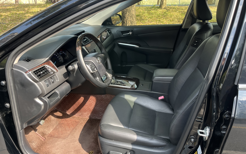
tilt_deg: -22.5
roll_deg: +1.2
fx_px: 188
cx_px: 121
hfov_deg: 66.5
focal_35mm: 28
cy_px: 71
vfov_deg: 44.5
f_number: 1.6
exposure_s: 1/142
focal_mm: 5.1
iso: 32
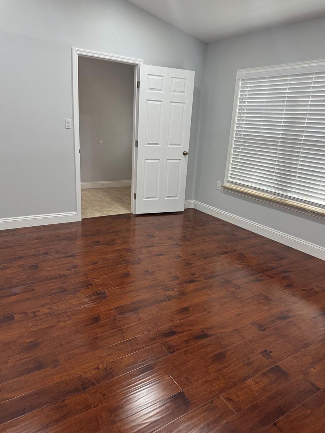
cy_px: 211
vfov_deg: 69.4
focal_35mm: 25
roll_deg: -1.7
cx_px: 164
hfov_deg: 54.9
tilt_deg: -16.3
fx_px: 313
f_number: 1.78
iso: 160
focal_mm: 6.76
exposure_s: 1/120
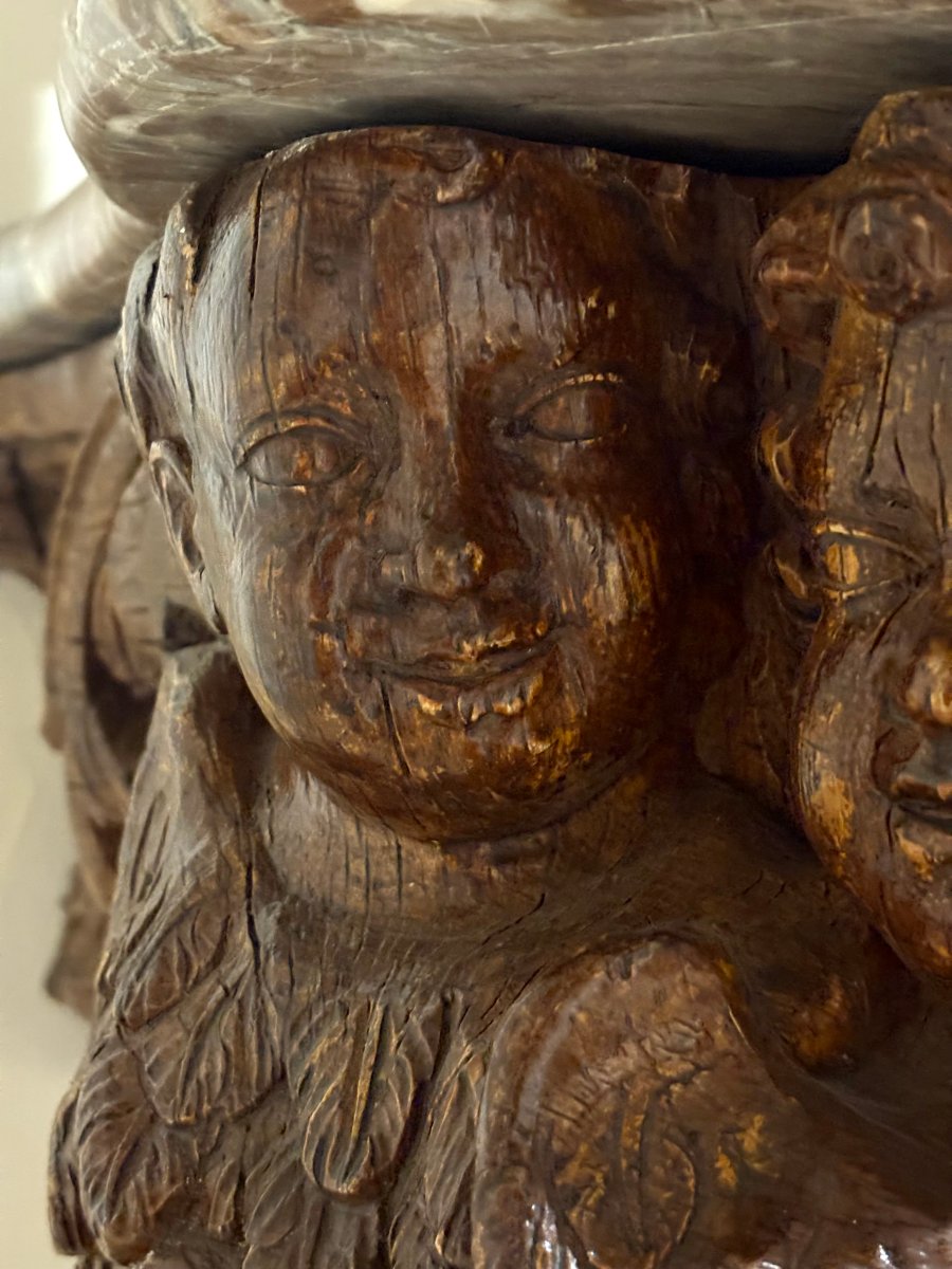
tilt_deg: +0.4
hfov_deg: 28.0
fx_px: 1907
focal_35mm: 52
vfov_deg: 36.8
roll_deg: -1.8
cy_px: 634
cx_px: 476
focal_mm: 5.96
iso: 1000
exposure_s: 1/17
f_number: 1.6
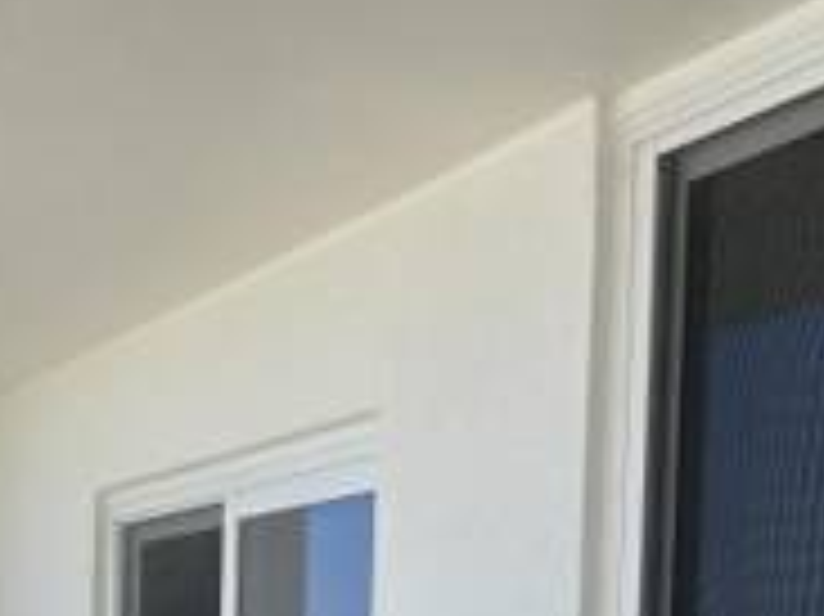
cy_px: 861
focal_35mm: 91
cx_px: 329
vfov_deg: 15.3
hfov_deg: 21.5
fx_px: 2165
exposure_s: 1/3049
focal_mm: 5.1
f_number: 1.6
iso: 50
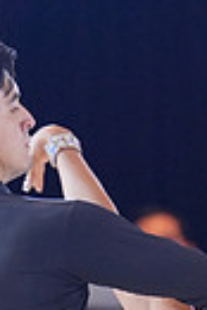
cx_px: 161
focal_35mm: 801
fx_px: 6890
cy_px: 441
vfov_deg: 2.6
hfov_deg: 1.7
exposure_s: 1/500
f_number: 2
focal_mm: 120
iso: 800
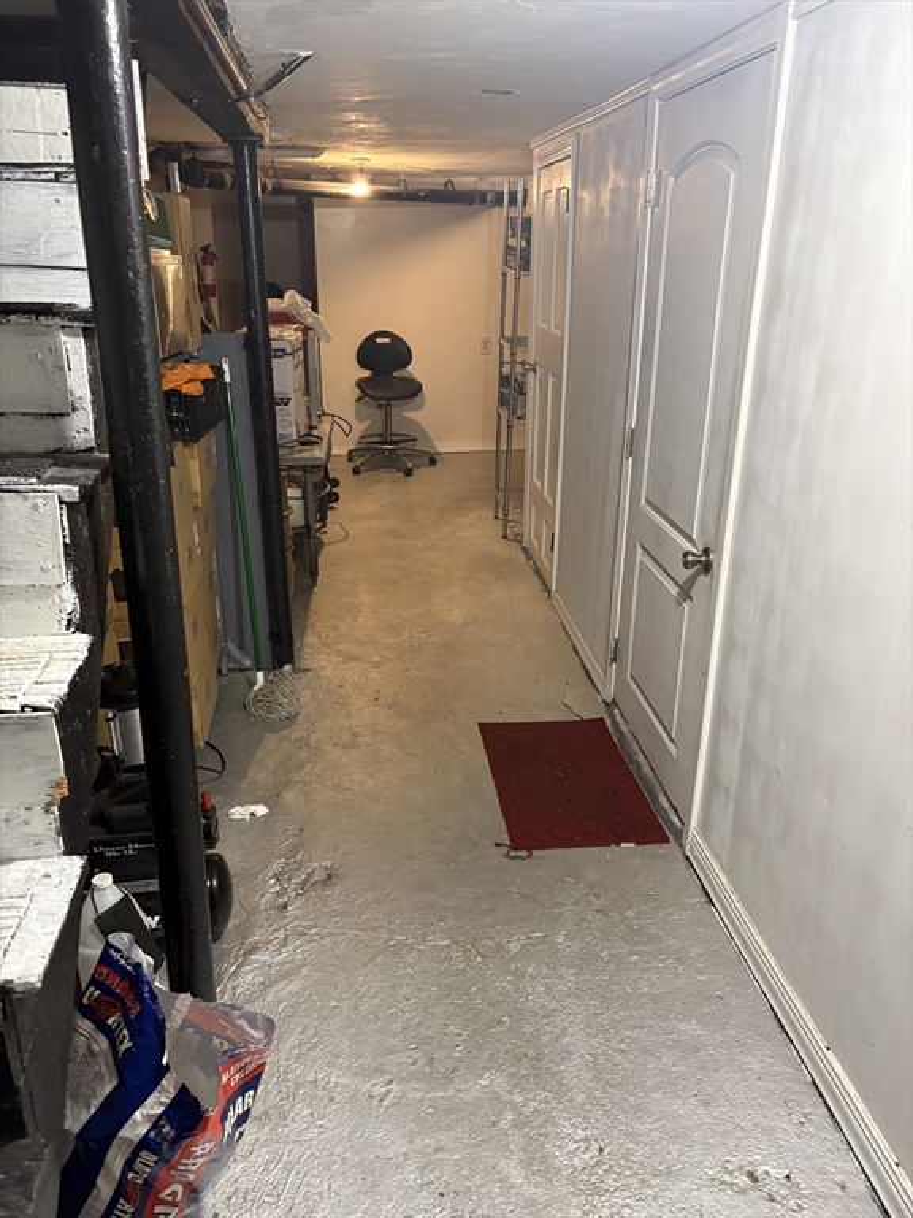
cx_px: 456
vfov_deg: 67.3
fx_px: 914
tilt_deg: -20.9
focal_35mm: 26
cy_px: 609
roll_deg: -0.6
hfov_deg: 53.1
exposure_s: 1/60
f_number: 1.6
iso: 250
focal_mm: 5.96
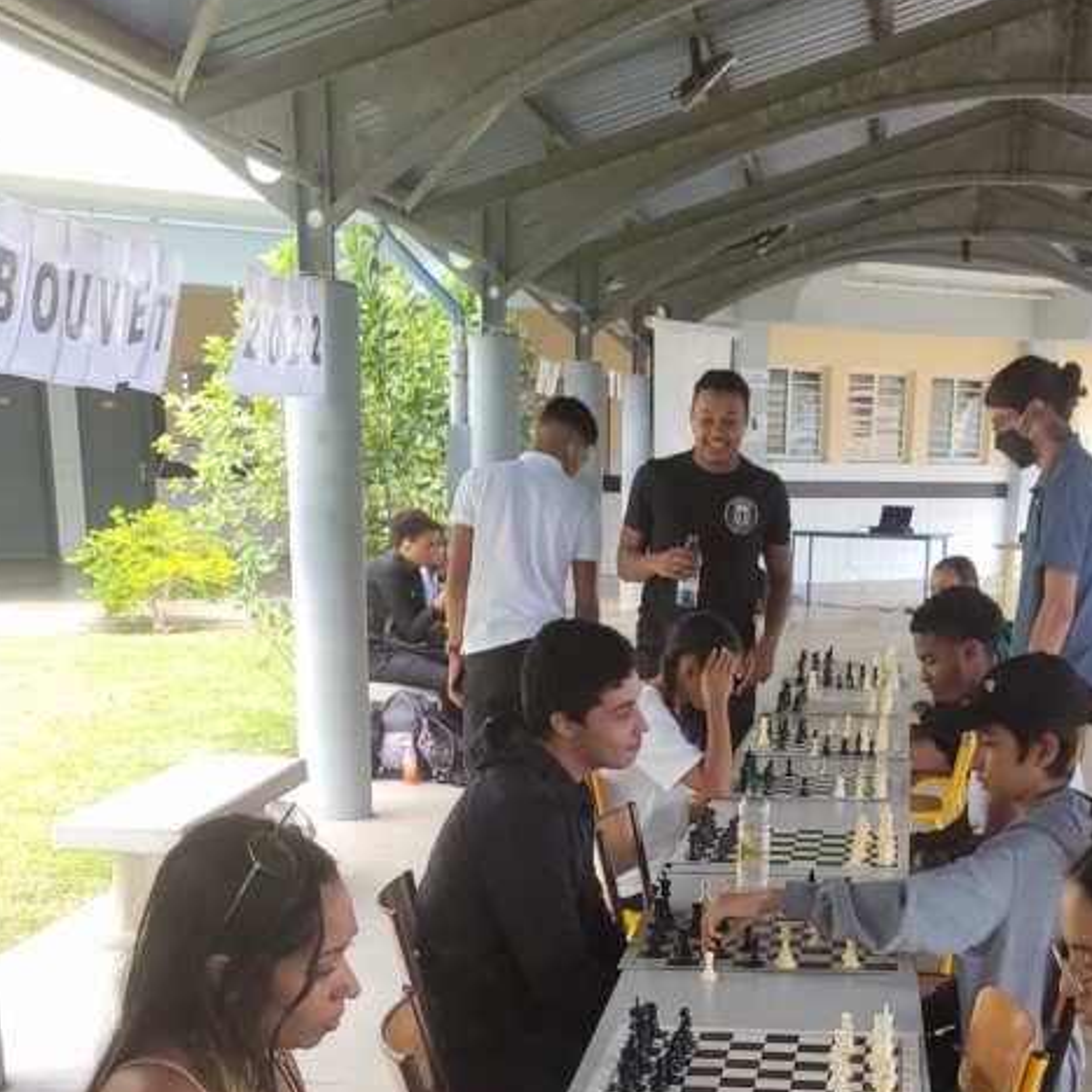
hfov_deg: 29.0
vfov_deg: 26.4
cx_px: 659
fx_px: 2106
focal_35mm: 59
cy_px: 1253
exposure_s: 1/100
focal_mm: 5.4
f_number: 1.8
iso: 50
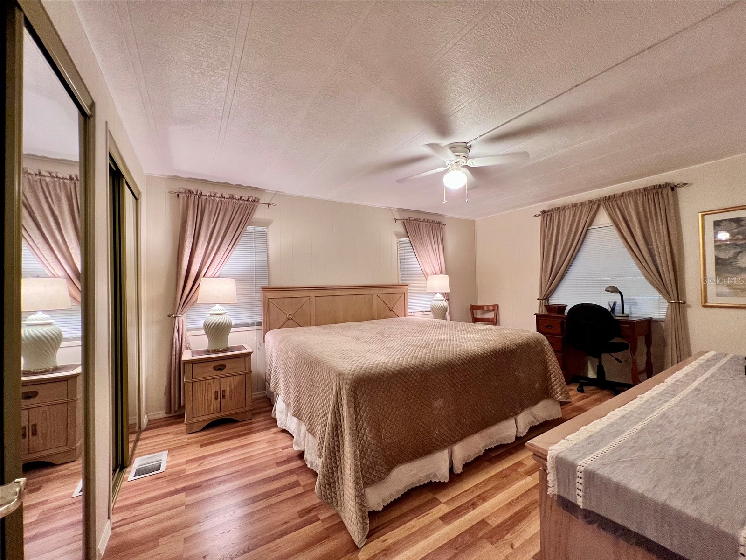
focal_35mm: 13
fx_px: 280
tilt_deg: +0.6
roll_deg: +1.2
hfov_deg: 106.2
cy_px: 280
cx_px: 373
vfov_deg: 89.9
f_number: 1.8
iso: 160
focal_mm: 1.57
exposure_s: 1/60
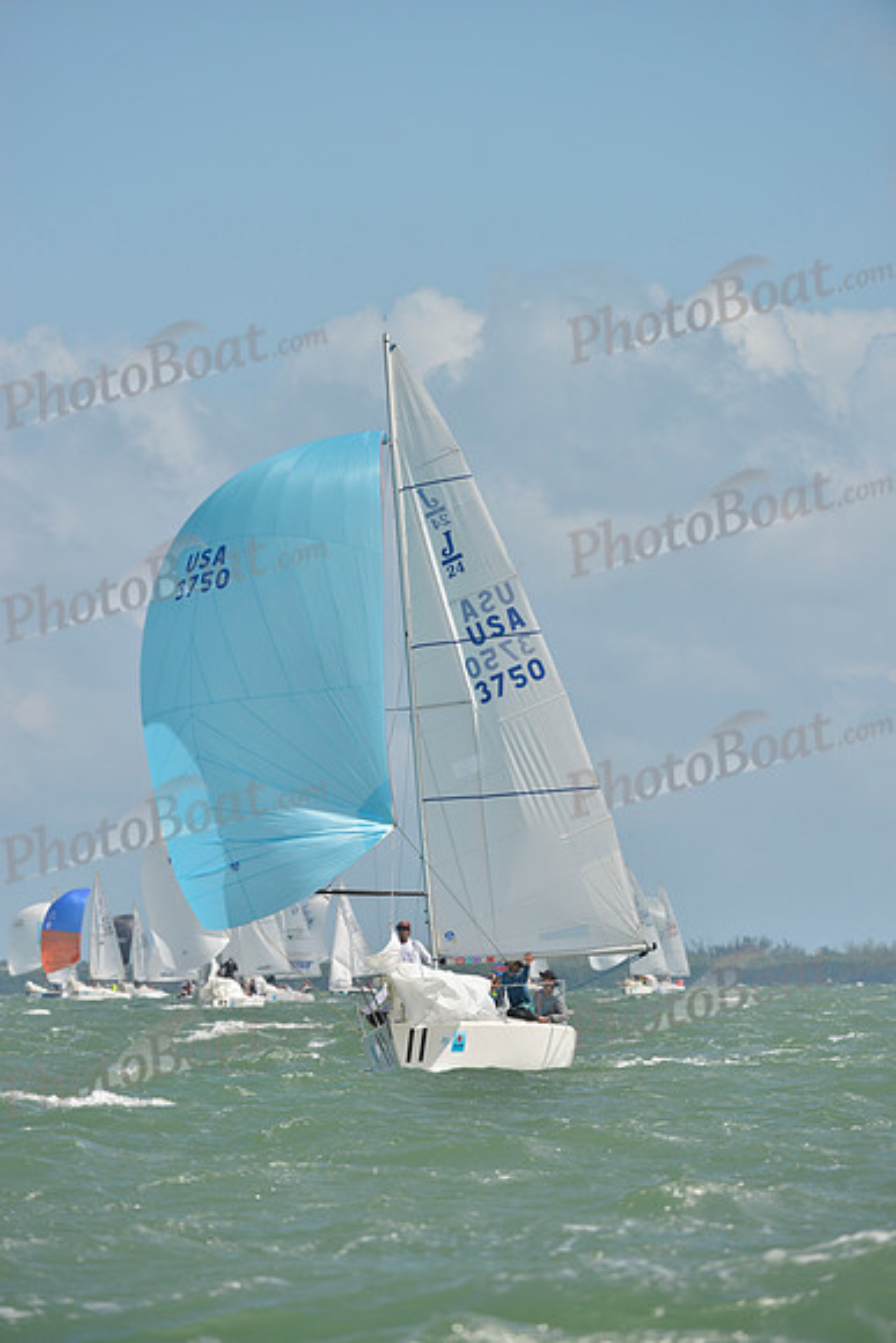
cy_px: 672
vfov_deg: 6.9
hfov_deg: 4.6
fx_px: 11192
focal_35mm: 300
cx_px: 448
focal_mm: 300
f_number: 8
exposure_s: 1/1250
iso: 280
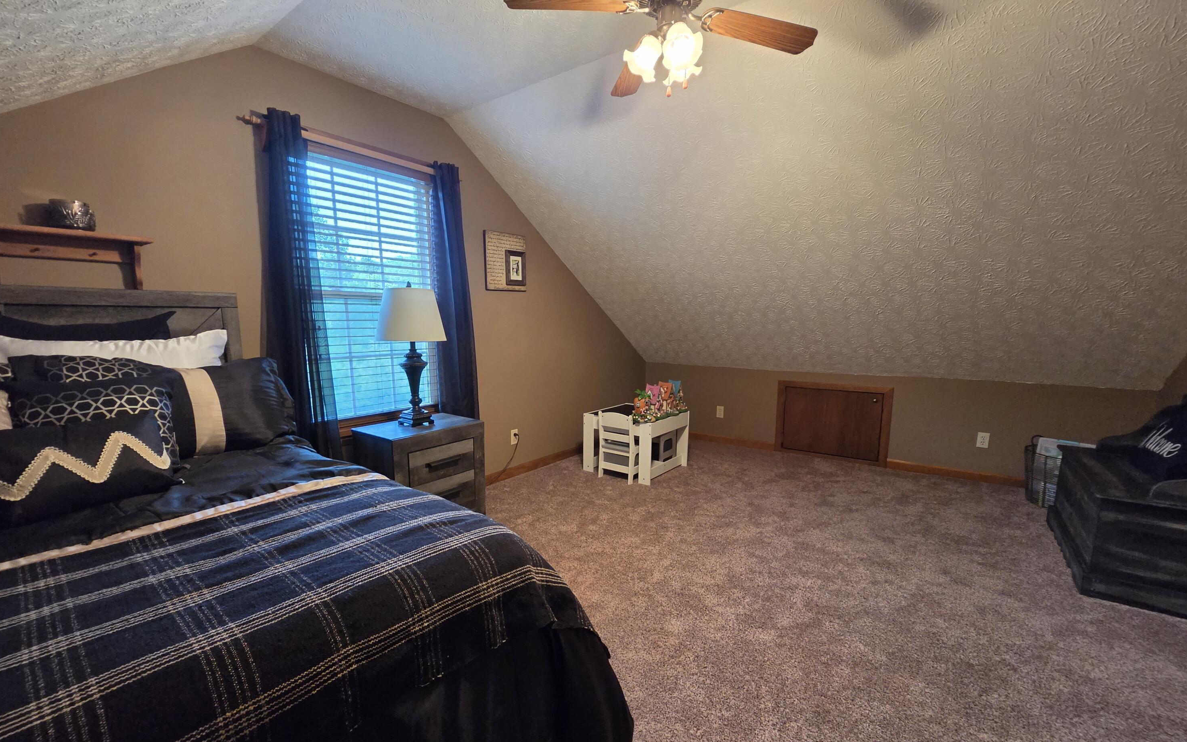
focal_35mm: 14
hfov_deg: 105.3
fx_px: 453
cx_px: 585
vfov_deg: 78.4
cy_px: 407
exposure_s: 1/60
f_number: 2.2
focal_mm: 2.2
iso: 640
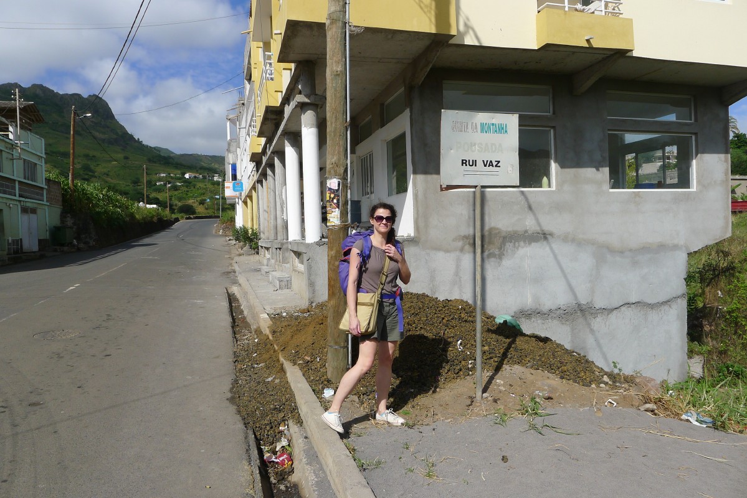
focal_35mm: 24
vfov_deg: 53.2
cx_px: 374
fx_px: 498
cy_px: 249
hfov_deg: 73.7
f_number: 4.5
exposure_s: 1/800
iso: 80
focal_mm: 5.1
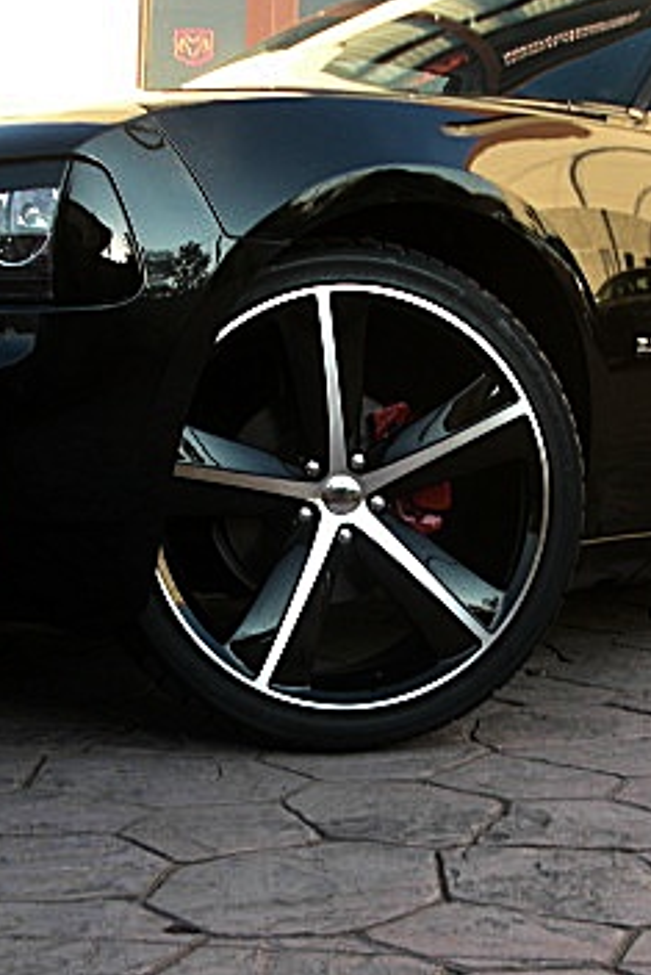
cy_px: 537
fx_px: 1843
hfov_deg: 20.0
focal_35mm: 68
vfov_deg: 29.6
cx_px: 368
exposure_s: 1/80
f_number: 2.8
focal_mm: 6.3
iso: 50
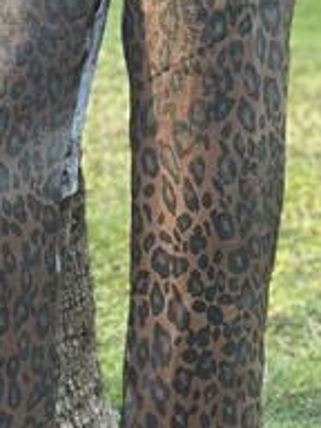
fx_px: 1607
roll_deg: -1.5
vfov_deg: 15.2
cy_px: 174
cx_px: 87
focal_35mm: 130
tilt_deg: -8.2
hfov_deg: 11.4
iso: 100
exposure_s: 1/171
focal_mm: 6.86
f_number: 1.78
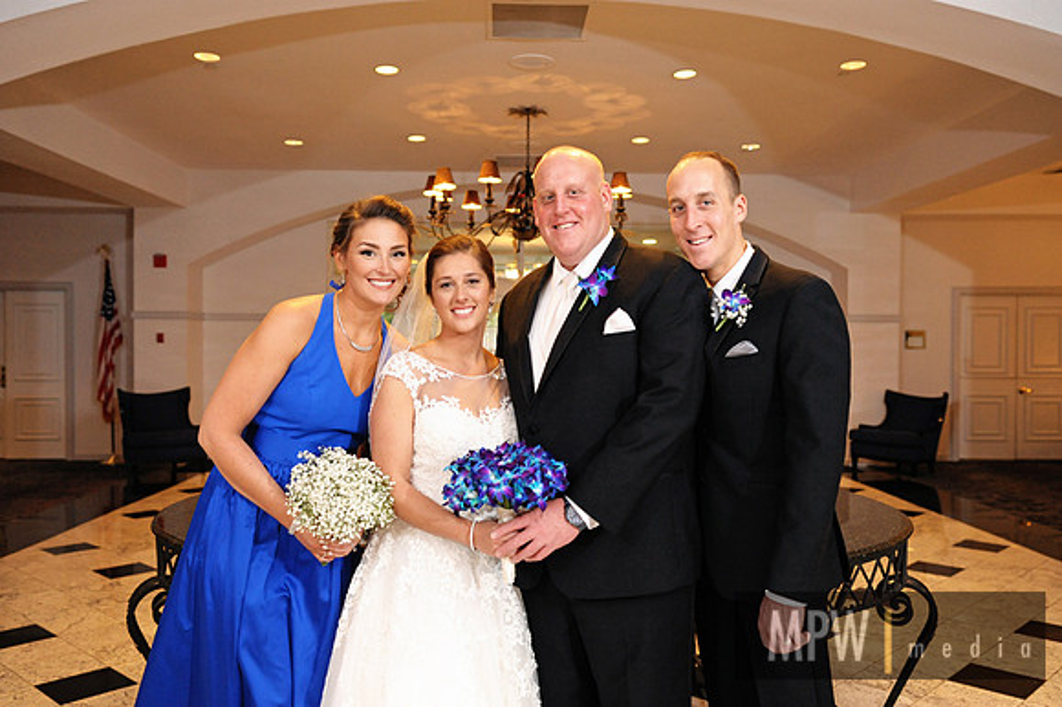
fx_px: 914
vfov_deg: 42.3
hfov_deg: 60.3
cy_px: 354
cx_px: 531
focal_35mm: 31
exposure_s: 1/200
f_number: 2.8
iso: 2500
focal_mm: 31
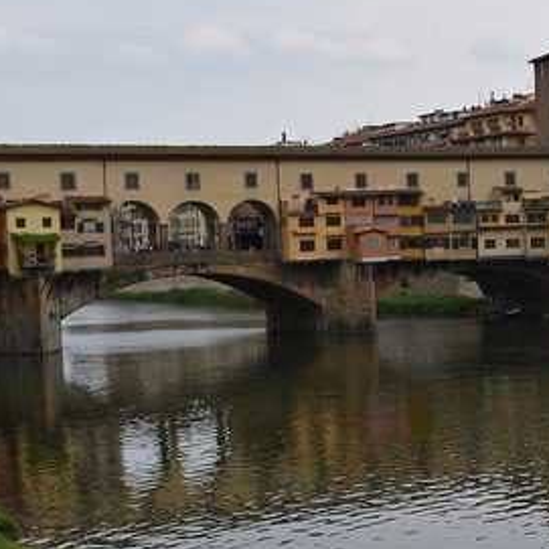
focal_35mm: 79
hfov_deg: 21.3
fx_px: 1418
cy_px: 346
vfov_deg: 21.9
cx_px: 533
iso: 100
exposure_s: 1/1000
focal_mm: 28
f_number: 4
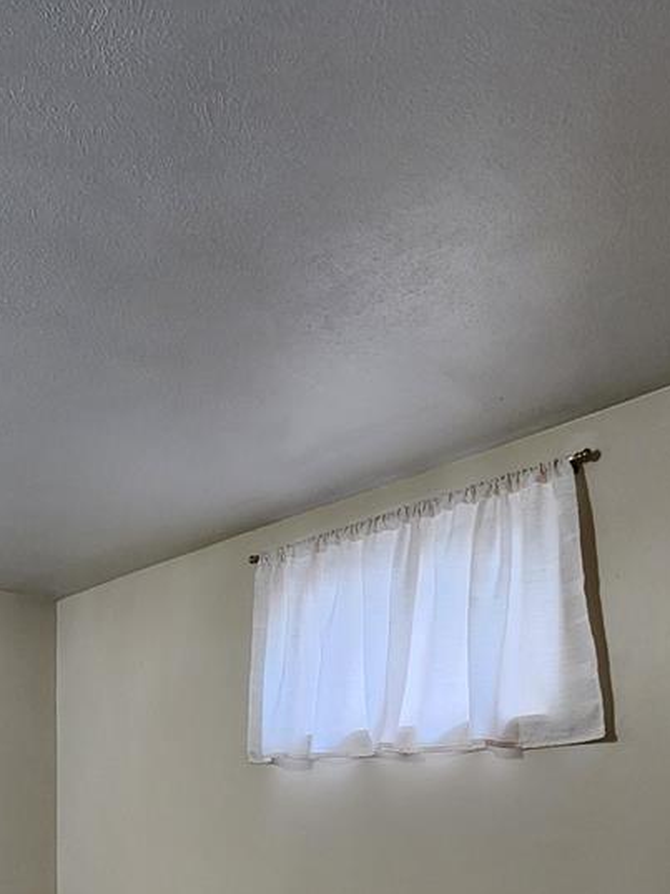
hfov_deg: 43.2
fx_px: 749
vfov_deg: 50.9
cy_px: 874
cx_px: 43
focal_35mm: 29
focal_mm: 2.2
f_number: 2.2
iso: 320
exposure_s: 1/30
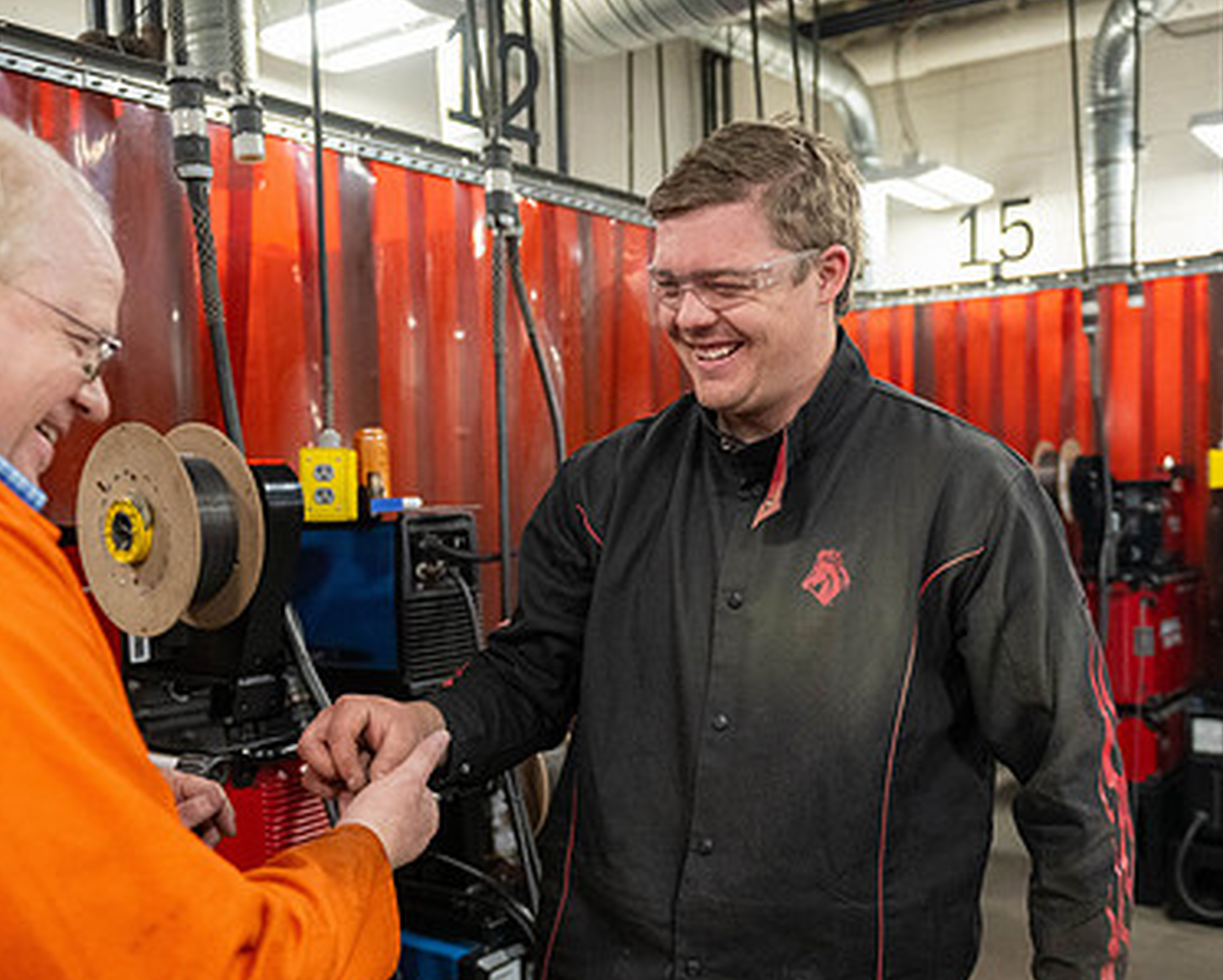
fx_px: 1268
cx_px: 692
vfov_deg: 42.2
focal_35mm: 35
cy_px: 562
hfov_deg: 51.4
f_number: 2.8
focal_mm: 24
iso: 2500
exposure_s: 1/640
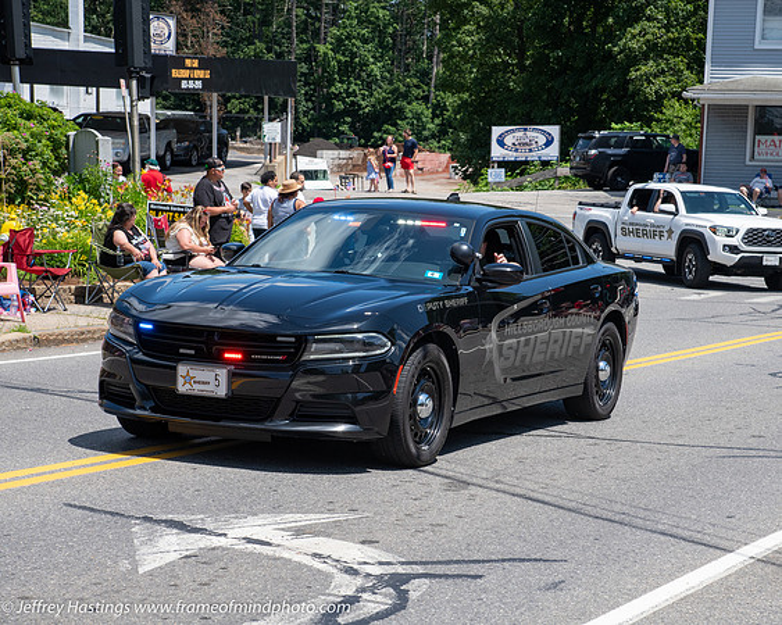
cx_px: 469
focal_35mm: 82
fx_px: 1896
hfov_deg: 23.3
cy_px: 311
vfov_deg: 18.7
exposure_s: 1/640
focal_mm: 70
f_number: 11
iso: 400
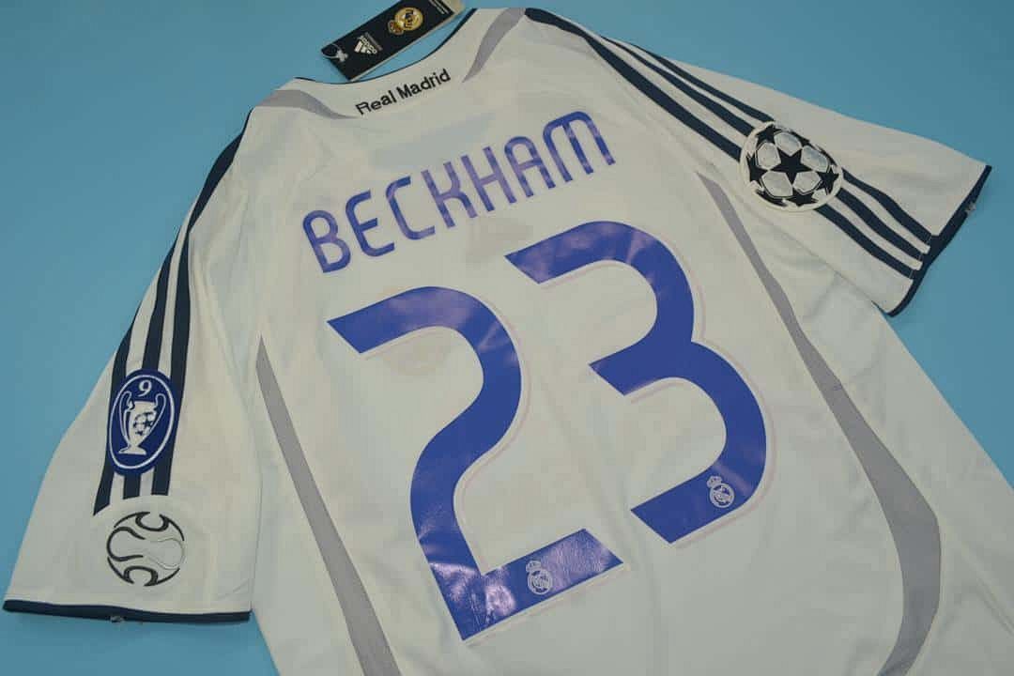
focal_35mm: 27
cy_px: 338
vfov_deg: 47.9
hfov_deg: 67.4
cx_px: 507
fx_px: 760
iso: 200
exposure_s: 1/100
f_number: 6.3
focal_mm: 18
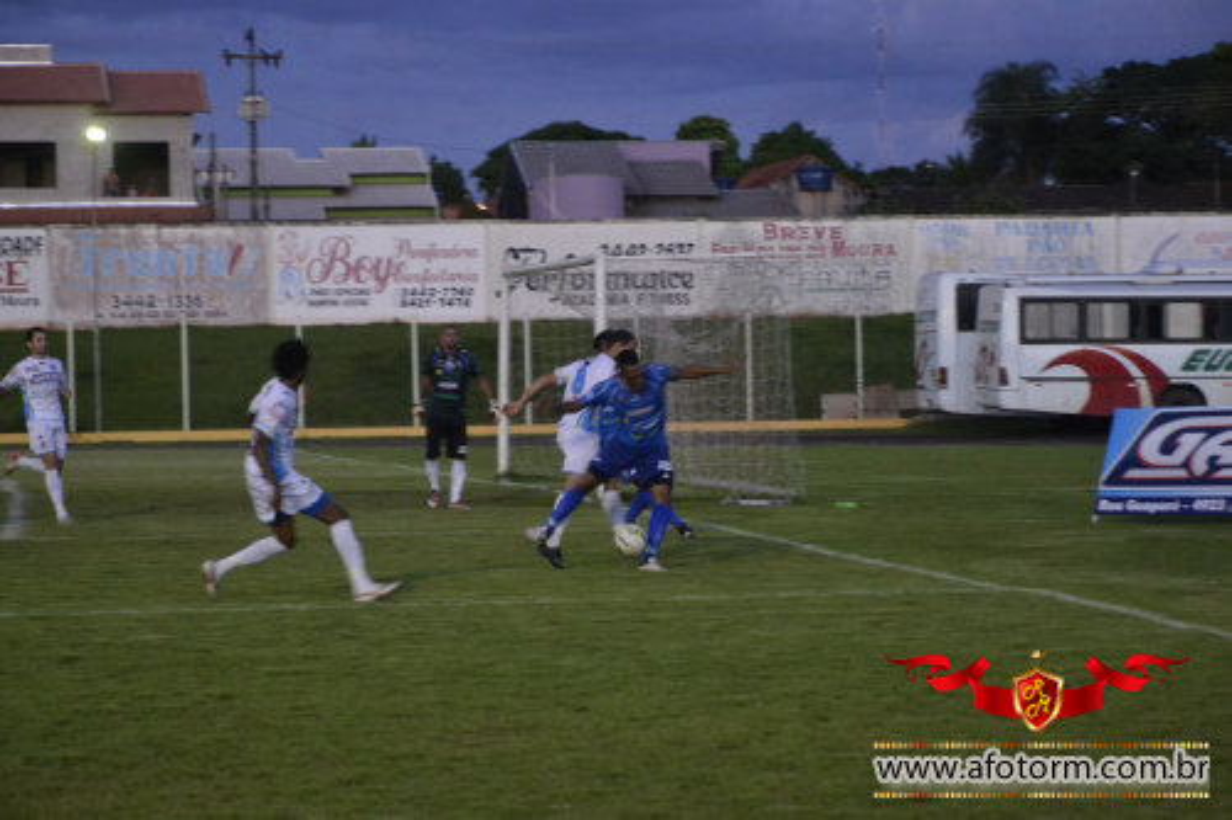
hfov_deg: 19.5
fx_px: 3592
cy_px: 410
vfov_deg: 13.0
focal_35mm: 105
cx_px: 616
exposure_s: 1/80
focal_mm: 70
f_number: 5.3
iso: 3200
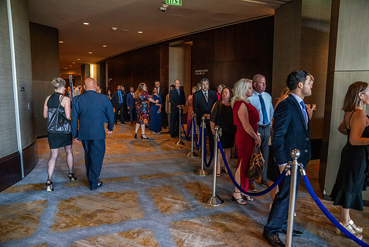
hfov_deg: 73.7
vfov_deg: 53.2
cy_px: 124
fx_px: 246
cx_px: 184
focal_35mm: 24
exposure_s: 1/160
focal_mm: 24
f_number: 3.5
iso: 8000
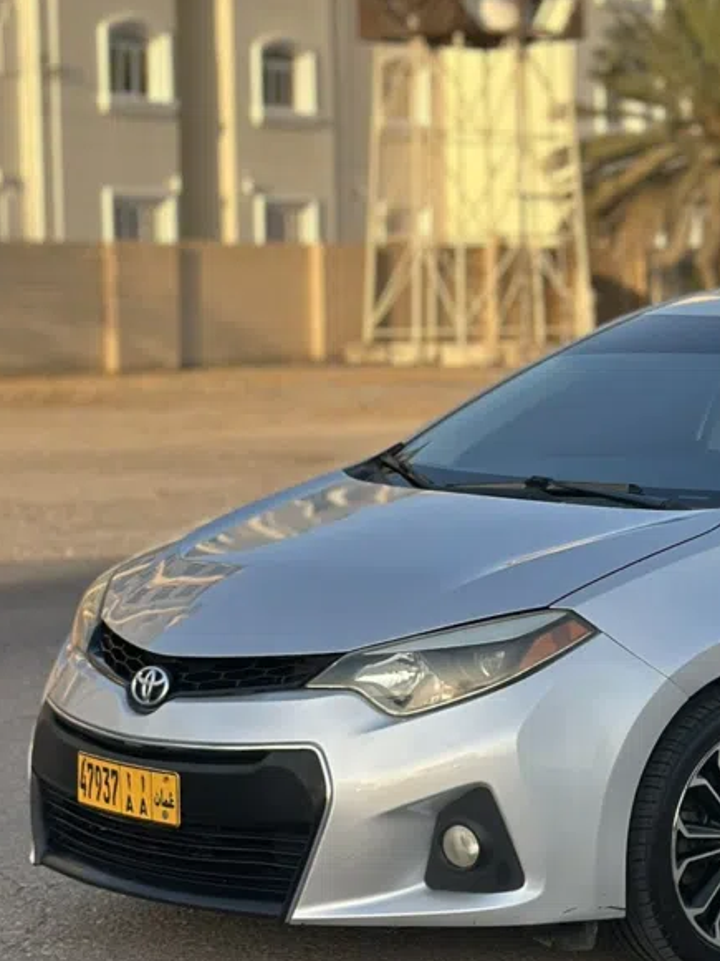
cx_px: 798
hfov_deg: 12.9
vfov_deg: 17.4
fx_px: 3134
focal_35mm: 113
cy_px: 491
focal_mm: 6.86
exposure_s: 1/690
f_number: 1.78
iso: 80
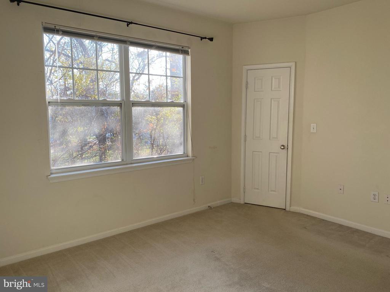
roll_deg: +0.5
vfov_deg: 53.1
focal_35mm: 26
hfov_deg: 67.3
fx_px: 293
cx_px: 195
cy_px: 146
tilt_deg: -6.0
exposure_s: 1/154
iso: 32
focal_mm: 4.25
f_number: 1.8
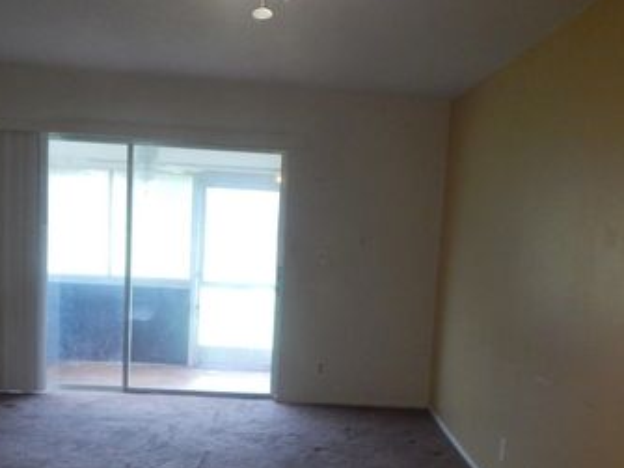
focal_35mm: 42
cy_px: 326
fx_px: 757
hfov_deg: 44.7
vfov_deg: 33.9
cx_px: 345
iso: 400
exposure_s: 1/80
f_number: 3
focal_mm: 4
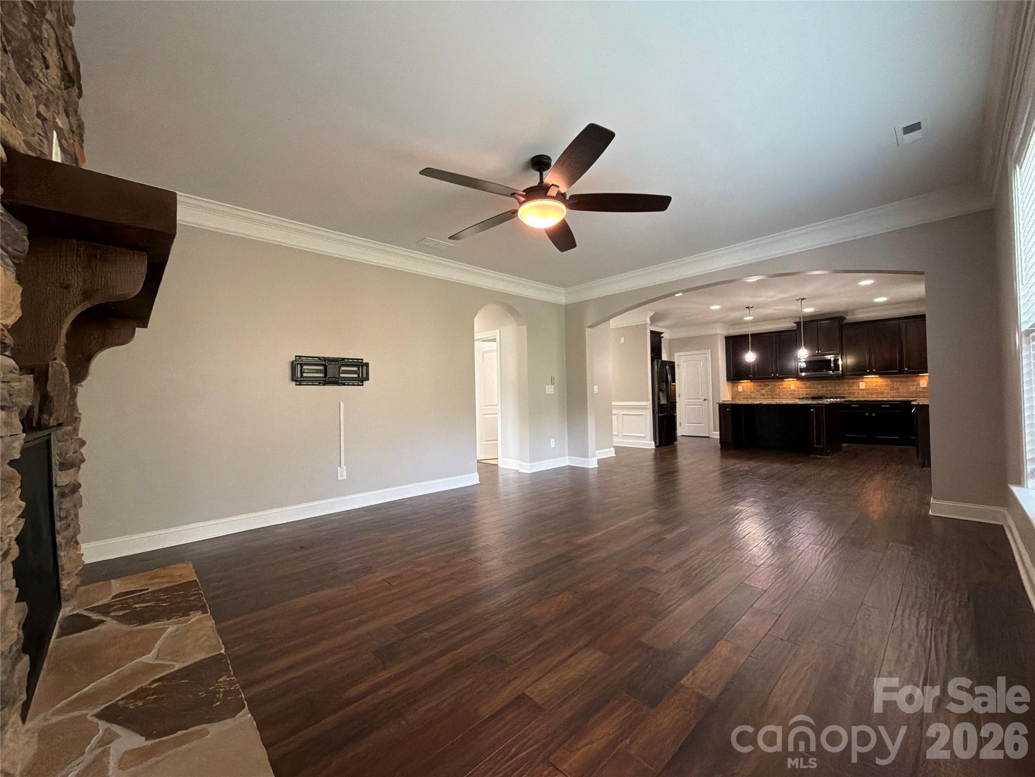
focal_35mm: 14
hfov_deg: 102.1
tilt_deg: +1.2
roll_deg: +1.5
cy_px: 388
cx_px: 518
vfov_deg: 85.7
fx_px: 419
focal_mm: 2.22
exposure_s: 1/60
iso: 500
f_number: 2.2
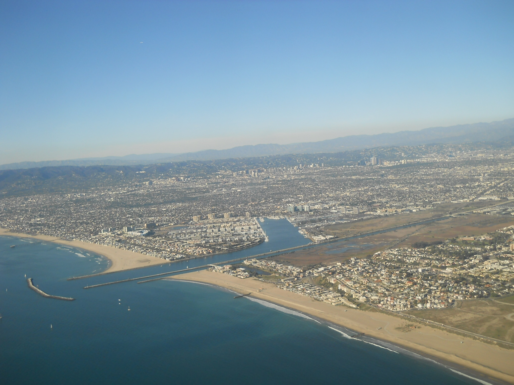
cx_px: 257
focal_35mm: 41
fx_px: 609
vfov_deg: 35.1
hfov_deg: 45.8
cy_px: 192
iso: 80
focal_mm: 6.72
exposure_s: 1/200
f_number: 5.5
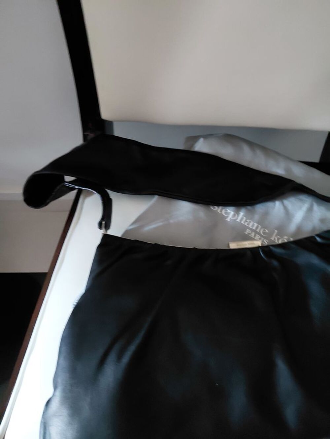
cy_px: 220
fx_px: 318
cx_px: 165
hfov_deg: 54.9
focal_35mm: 25
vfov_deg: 69.4
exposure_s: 1/15
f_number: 1.8
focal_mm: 4.69
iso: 1250
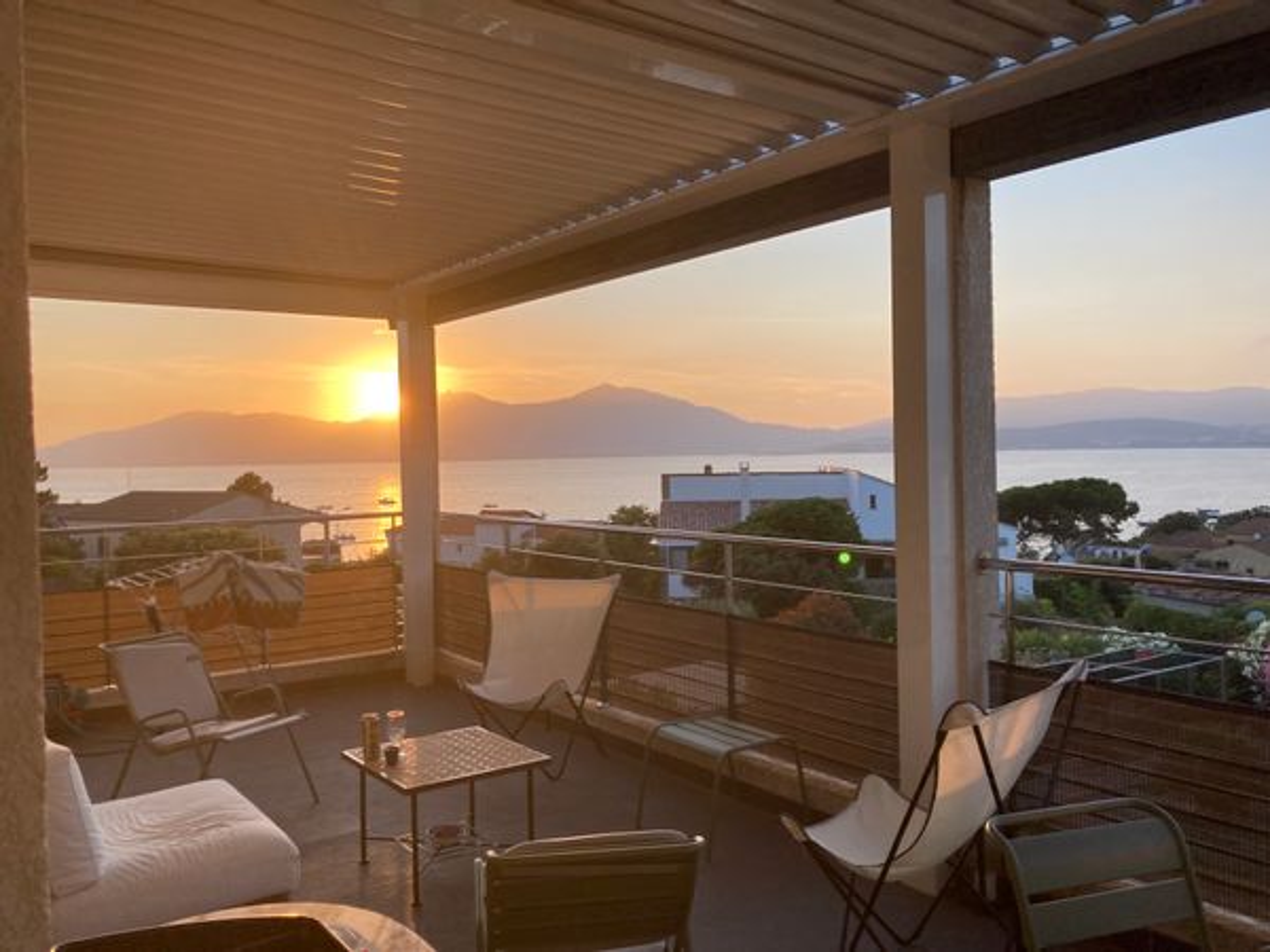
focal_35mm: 28
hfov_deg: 63.4
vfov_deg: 49.7
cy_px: 476
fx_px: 1027
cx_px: 635
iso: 20
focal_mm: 3.99
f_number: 1.8
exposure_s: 1/539
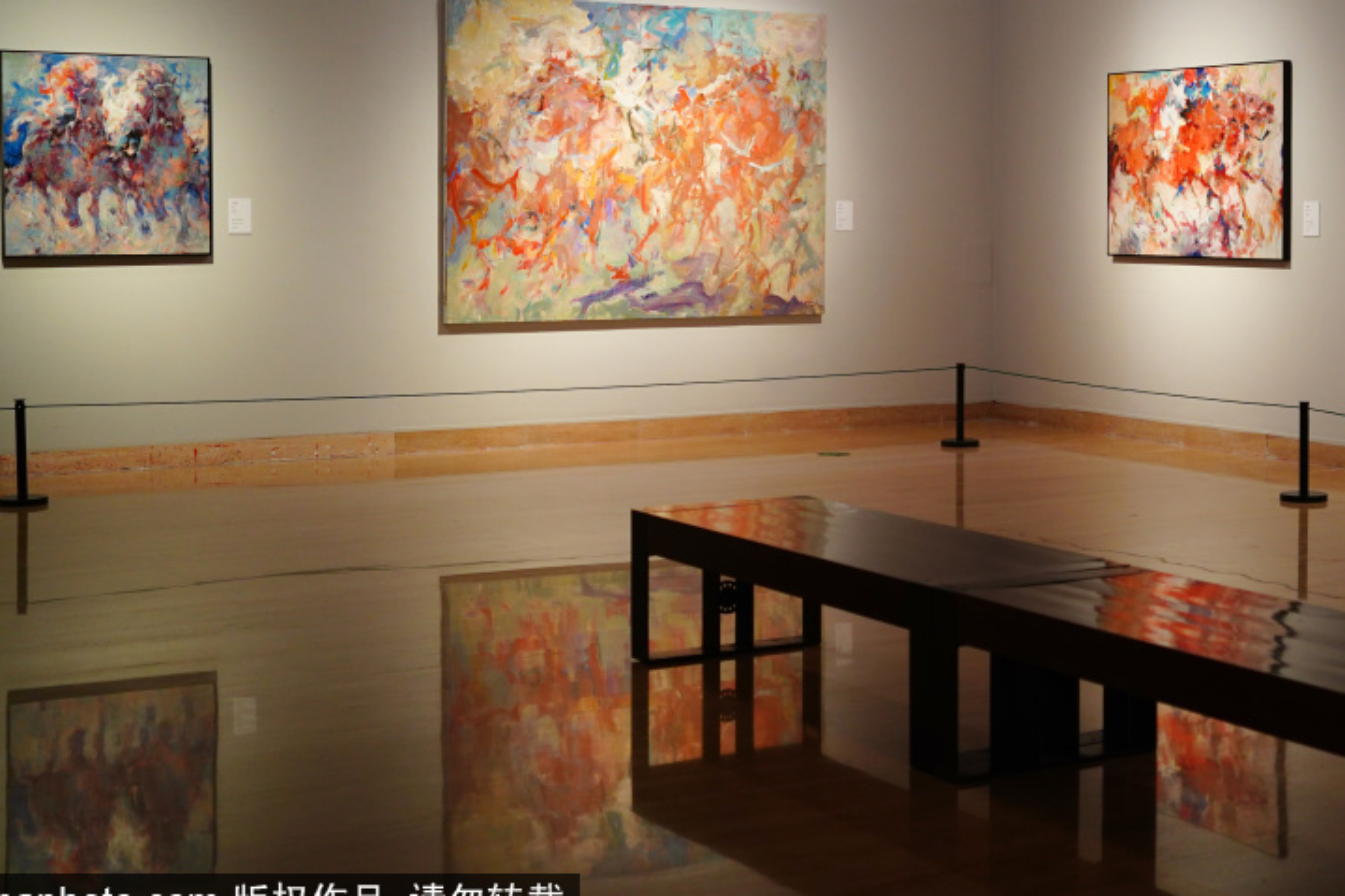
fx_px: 2129
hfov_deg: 34.7
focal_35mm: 57
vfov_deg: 23.6
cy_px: 291
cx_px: 909
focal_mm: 40
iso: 1250
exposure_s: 1/200
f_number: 2
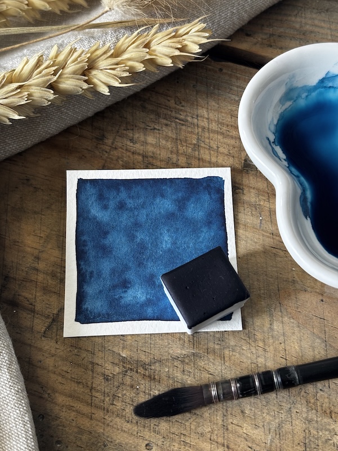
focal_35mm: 52
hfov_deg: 28.0
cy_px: 226
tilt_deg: -66.7
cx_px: 169
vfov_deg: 36.8
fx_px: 677
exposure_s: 1/60
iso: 125
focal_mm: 5.96
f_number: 1.6
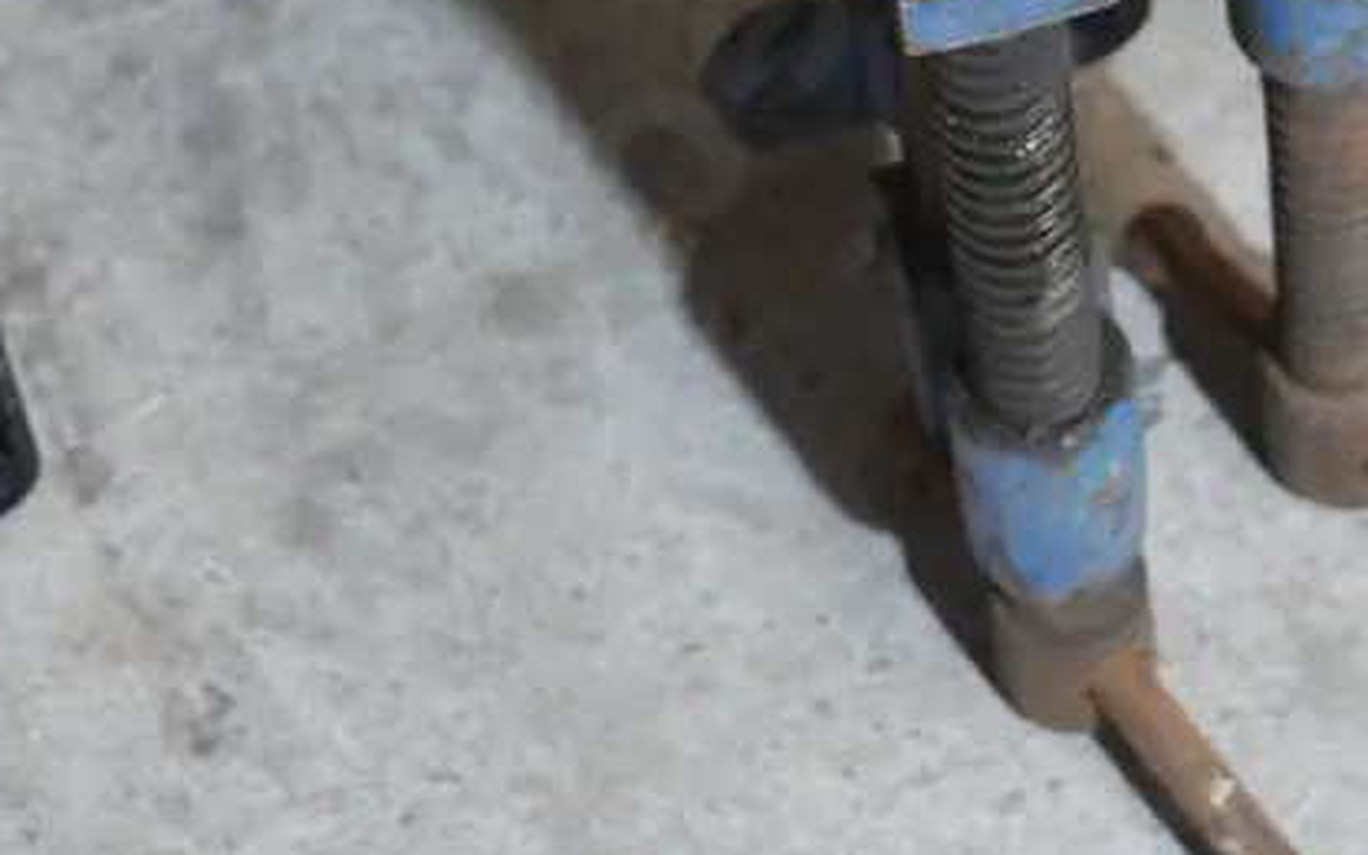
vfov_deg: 7.9
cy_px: -497
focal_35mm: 162
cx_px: 1159
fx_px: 6040
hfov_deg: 12.8
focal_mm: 31
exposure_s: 1/80
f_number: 5.4
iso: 2500
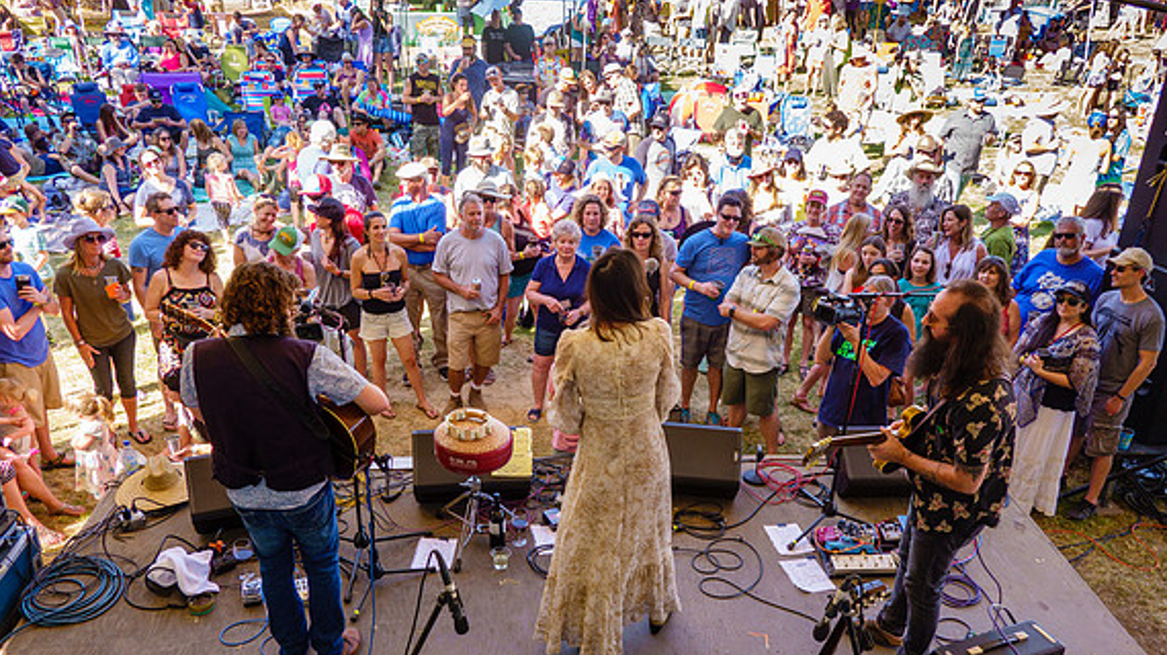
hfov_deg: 61.0
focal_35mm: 32
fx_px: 990
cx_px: 592
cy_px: 394
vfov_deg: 36.5
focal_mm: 11.06
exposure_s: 1/80
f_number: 4.5
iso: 125
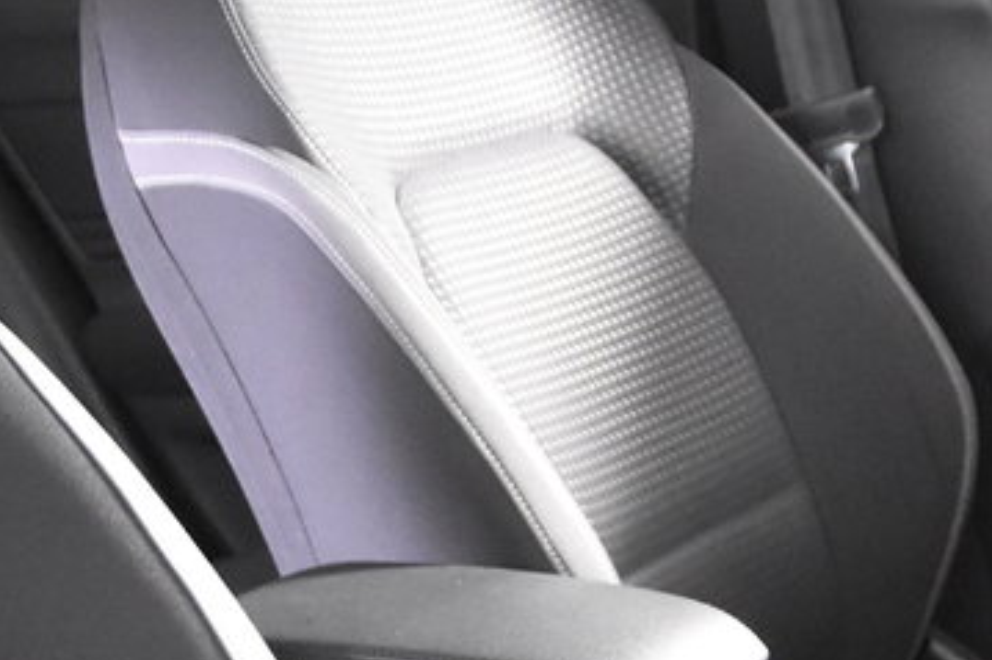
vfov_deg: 12.6
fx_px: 2947
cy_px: 642
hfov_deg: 19.1
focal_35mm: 107
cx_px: 484
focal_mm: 20
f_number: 2.8
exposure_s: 1/30
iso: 6400
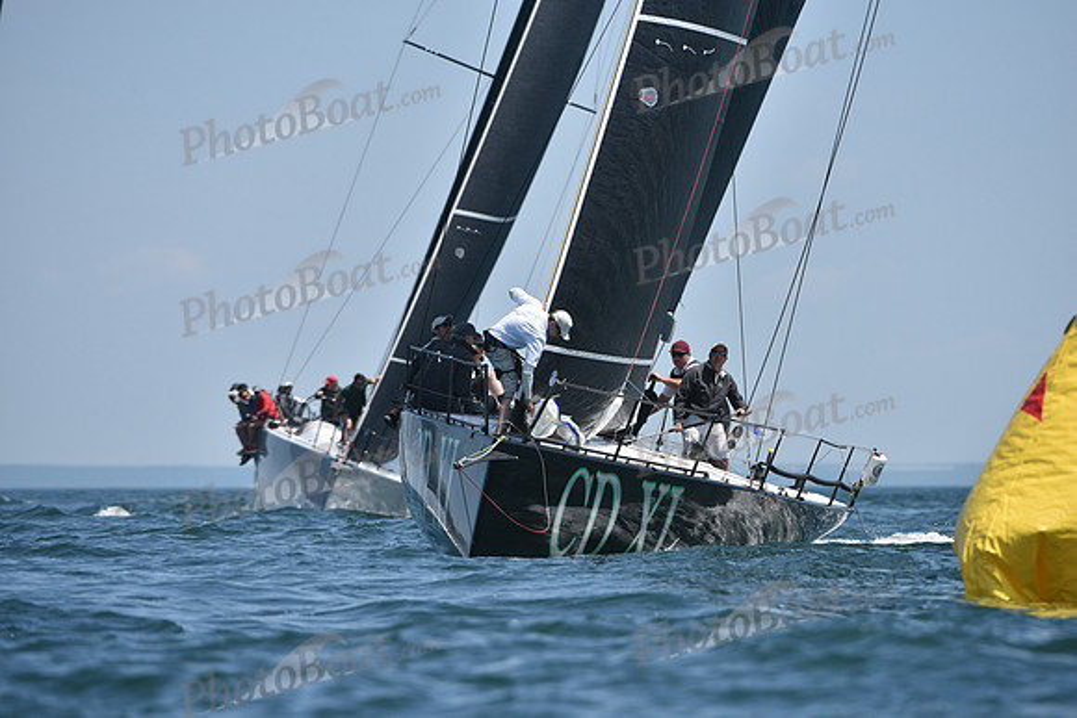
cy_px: 359
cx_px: 538
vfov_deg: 3.4
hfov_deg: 5.2
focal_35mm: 400
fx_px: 11969
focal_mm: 400
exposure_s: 1/1600
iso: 320
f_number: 7.1
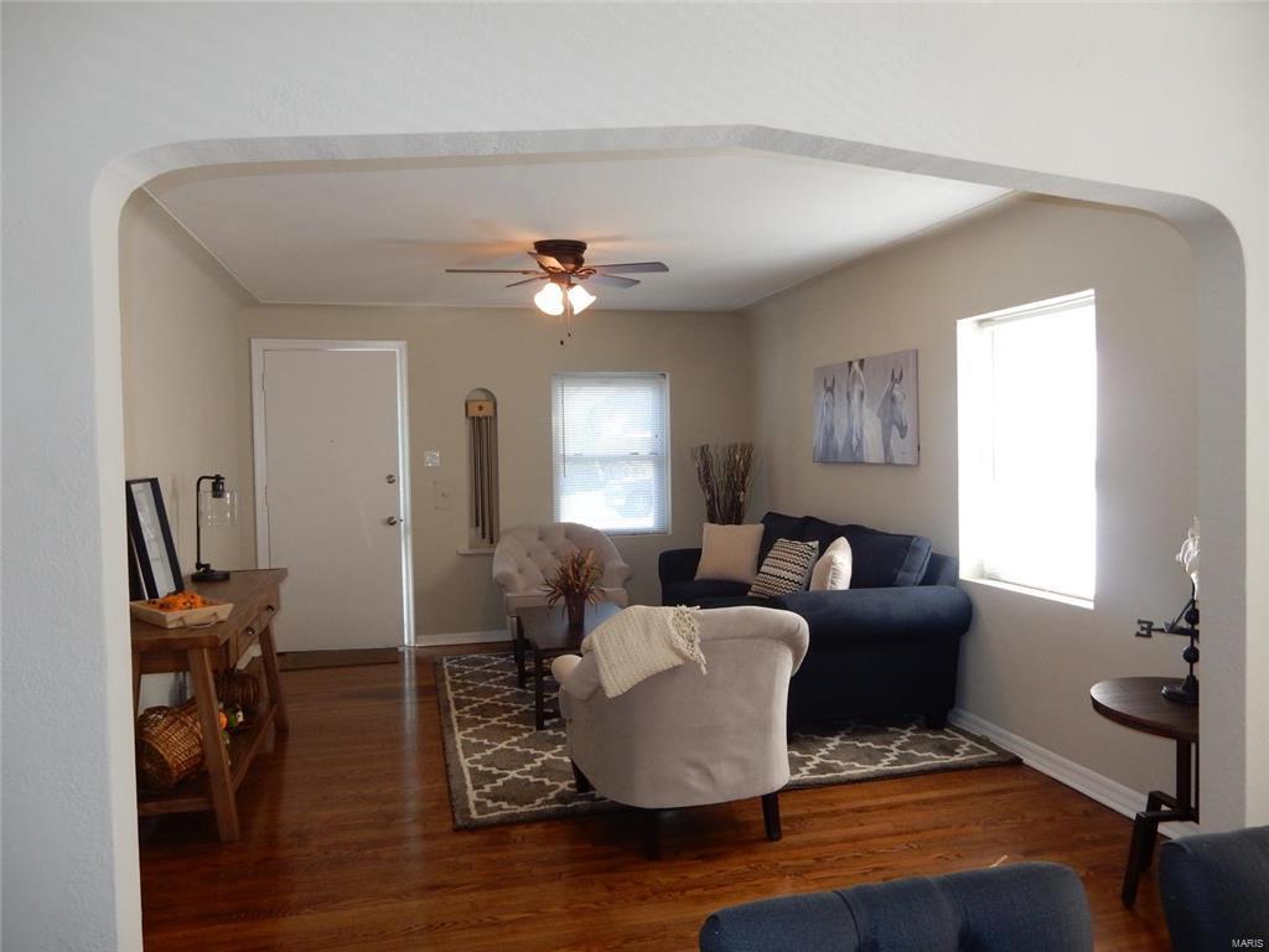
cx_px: 634
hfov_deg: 69.4
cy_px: 476
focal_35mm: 25
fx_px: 916
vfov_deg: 54.9
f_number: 3.7
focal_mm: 4.5
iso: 140
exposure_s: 1/30
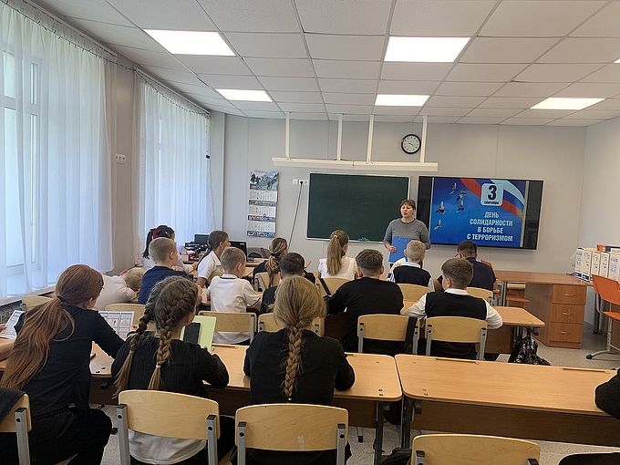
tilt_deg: -1.8
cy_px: 232
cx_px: 310
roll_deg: -2.3
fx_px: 466
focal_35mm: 26
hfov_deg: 67.3
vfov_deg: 53.1
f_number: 1.8
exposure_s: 1/122
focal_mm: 4.25
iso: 50
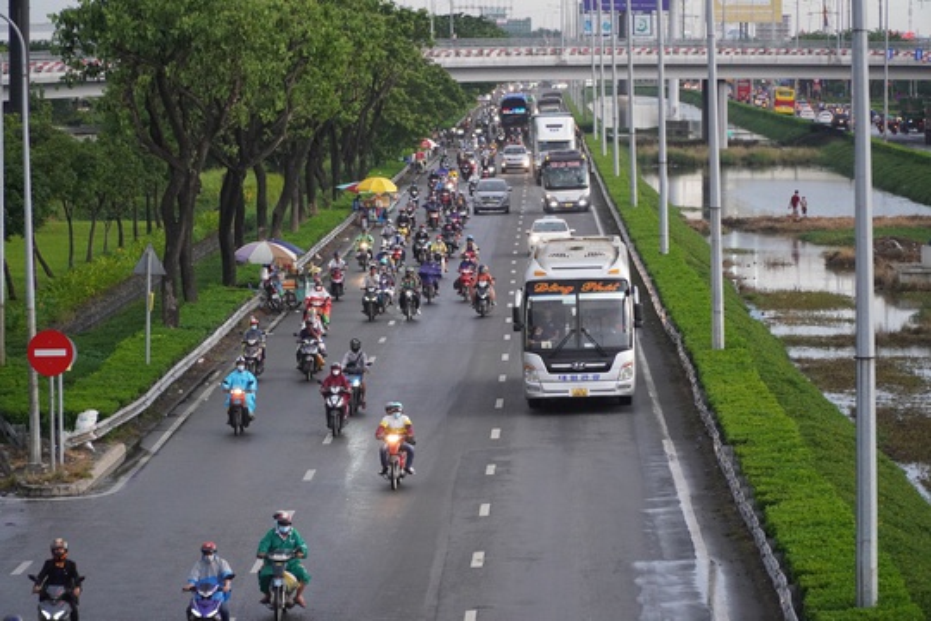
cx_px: 466
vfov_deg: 8.7
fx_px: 4073
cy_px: 310
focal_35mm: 158
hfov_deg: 13.0
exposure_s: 1/200
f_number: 4
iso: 1250
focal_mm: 105
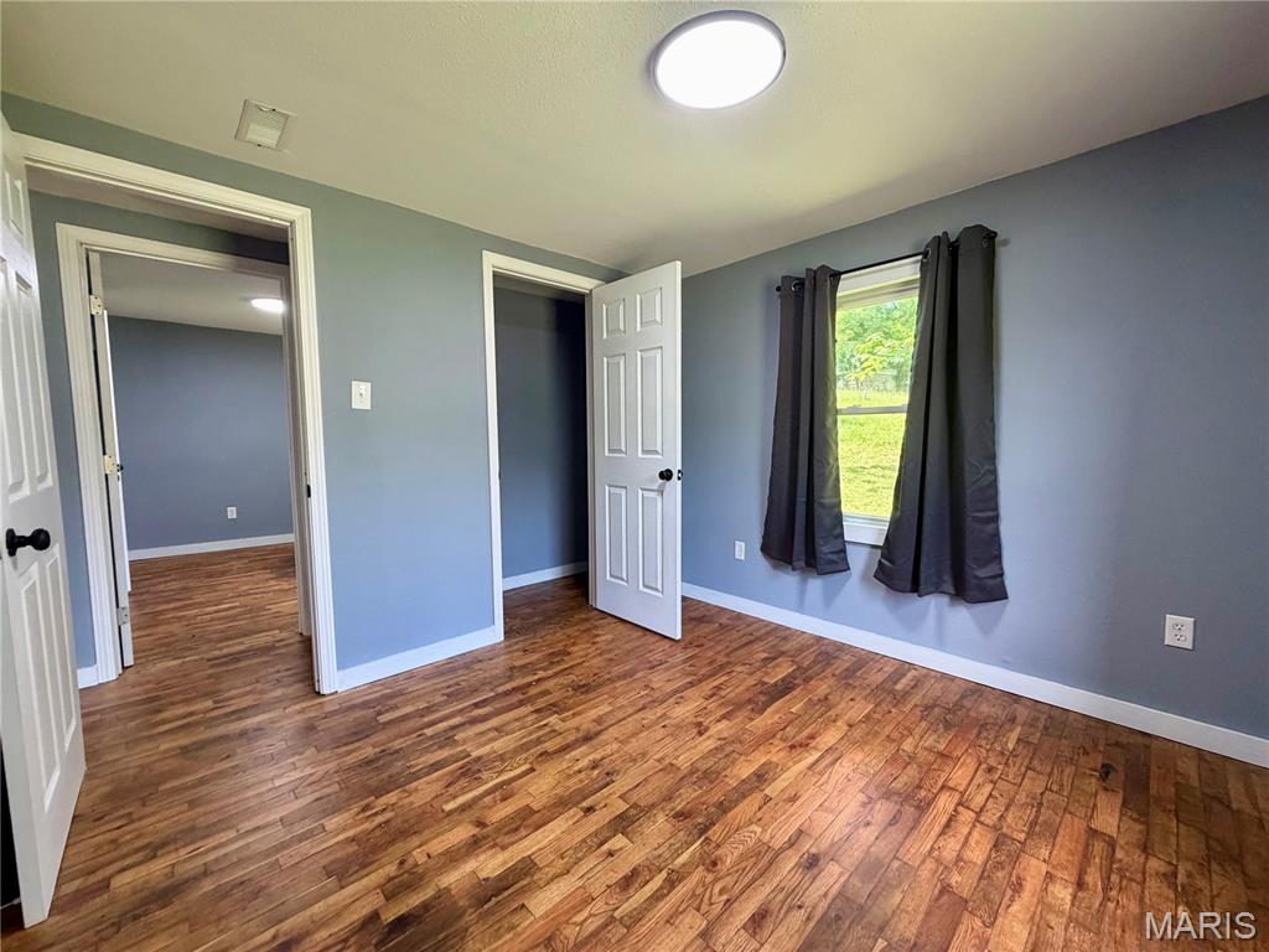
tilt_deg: -4.2
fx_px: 513
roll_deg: +0.9
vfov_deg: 85.7
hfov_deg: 102.1
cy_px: 476
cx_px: 634
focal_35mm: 14
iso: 320
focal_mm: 2.22
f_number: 2.2
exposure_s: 1/110
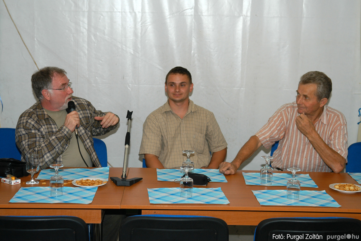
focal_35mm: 57
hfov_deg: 35.1
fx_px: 572
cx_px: 180
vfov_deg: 23.8
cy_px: 120
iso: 200
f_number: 2.8
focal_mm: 38
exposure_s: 1/125
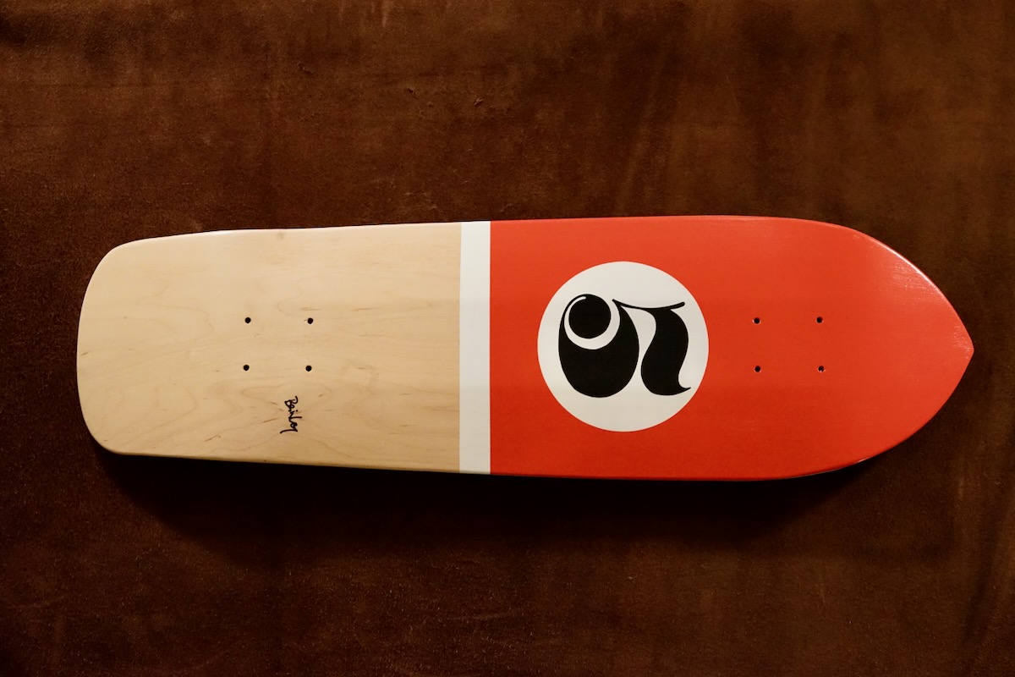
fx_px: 1410
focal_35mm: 50
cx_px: 508
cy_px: 338
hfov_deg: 39.6
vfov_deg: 27.0
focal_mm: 50
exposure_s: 1/20
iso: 6400
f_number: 9
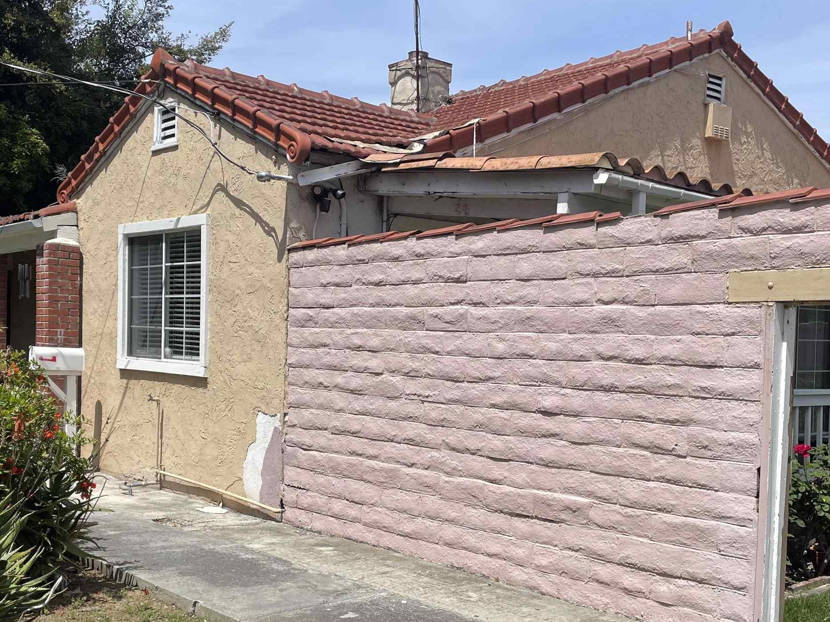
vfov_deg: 33.5
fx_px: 1031
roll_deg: -1.8
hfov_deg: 43.8
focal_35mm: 43
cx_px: 377
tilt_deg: -3.1
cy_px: 380
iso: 32
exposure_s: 1/4831
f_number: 1.6
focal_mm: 4.2
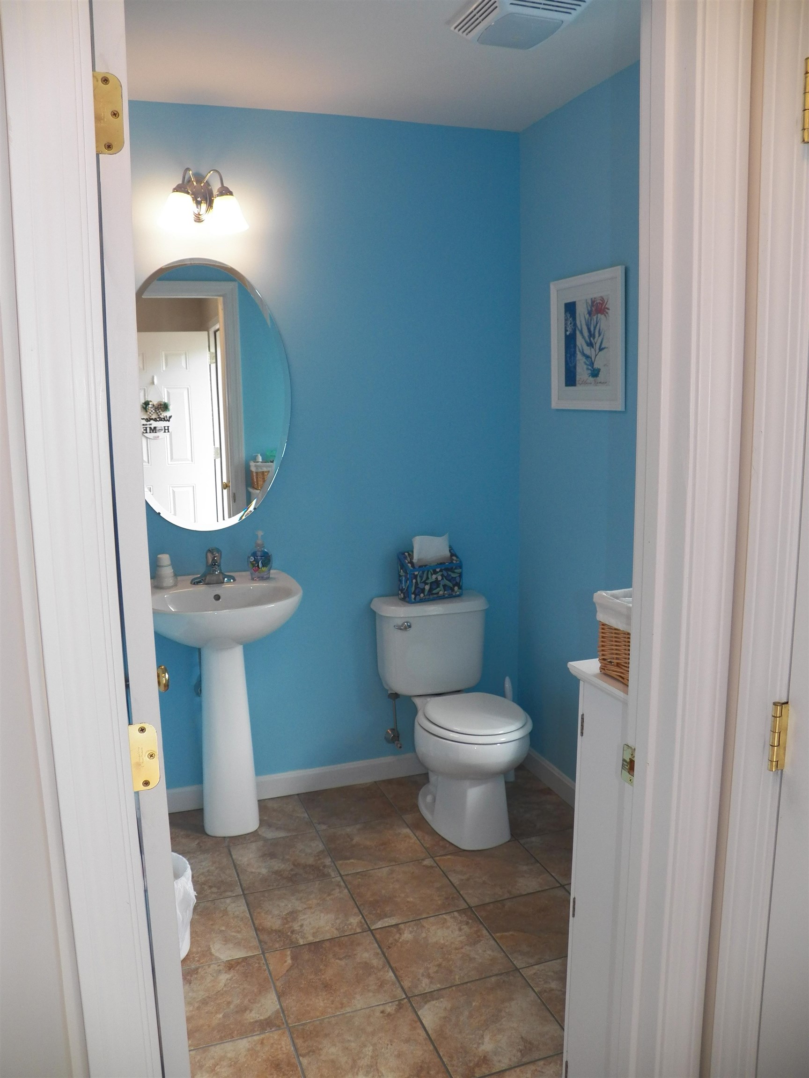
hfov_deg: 49.7
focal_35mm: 28
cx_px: 404
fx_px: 873
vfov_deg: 63.4
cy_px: 539
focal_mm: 4.9
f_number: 2.8
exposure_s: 1/80
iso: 125
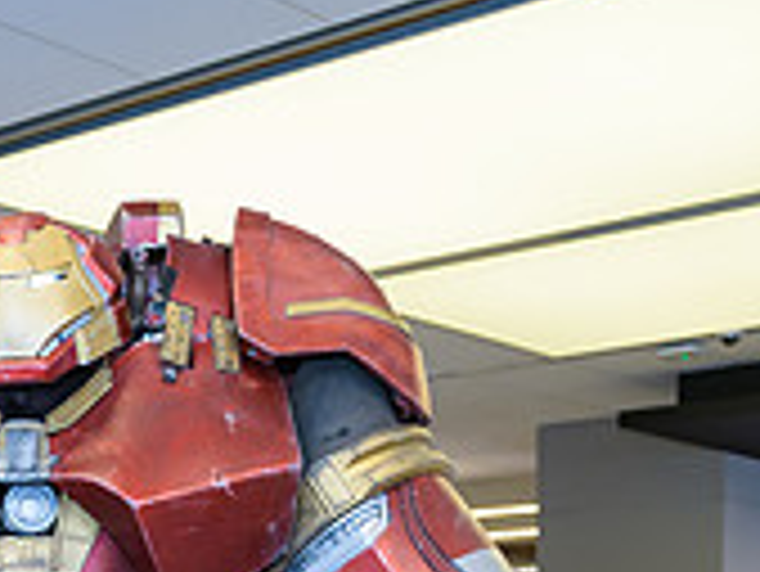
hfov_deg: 23.5
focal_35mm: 79
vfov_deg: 17.0
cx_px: -18
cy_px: 844
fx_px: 1736
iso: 800
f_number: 3.2
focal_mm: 24
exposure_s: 1/125
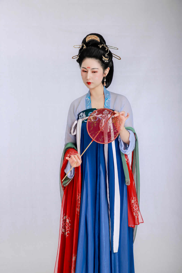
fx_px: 523
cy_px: 136
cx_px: 91
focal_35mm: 69
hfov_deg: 19.7
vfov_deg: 29.2
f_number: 7.1
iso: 100
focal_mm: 70
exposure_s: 1/160
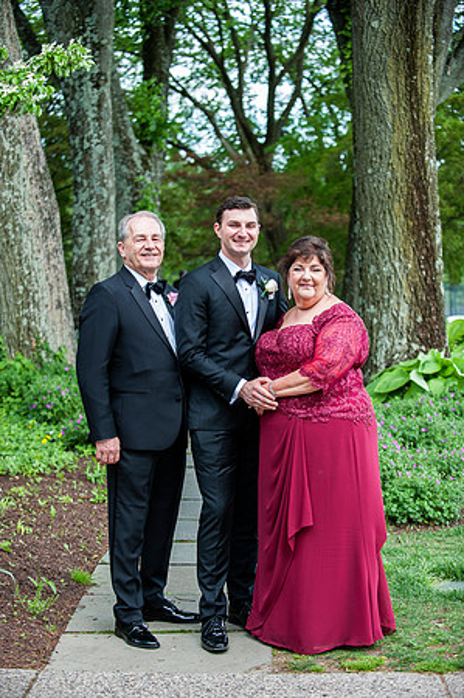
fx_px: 1356
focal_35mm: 70
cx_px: 232
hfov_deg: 19.4
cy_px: 349
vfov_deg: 28.9
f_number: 3.5
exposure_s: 1/800
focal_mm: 70
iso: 640
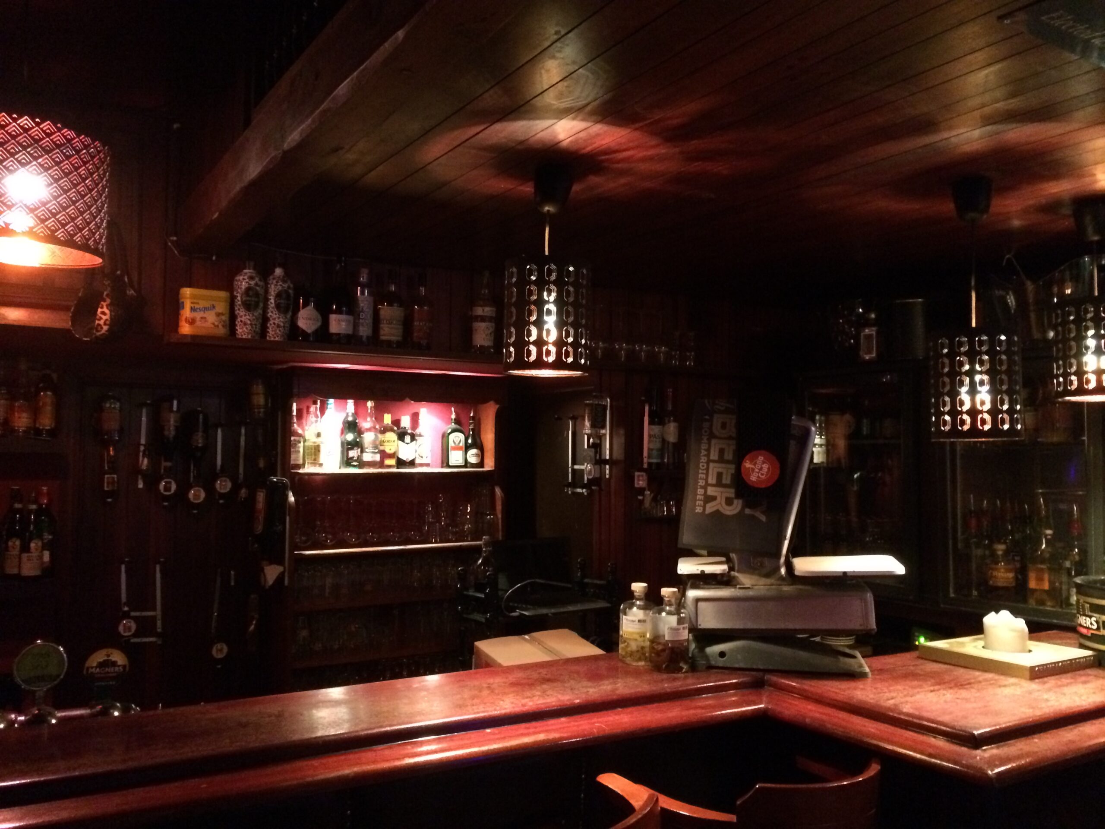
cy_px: 414
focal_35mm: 29
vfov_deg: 48.2
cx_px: 552
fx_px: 926
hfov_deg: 61.7
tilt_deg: +2.6
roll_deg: -0.6
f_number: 2.2
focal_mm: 4.15
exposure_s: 1/17
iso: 640
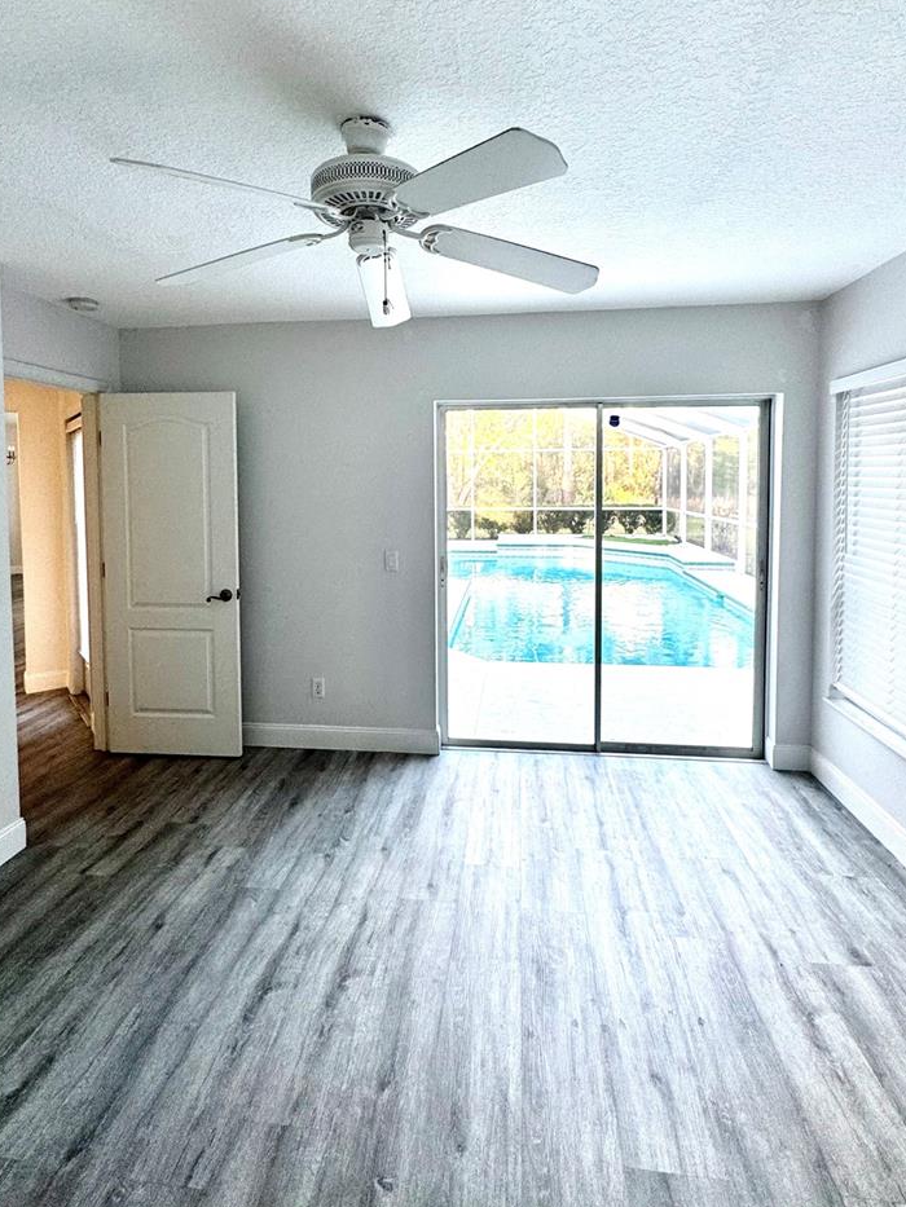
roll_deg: +0.7
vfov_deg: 87.0
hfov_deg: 71.6
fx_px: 628
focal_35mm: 18
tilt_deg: -2.1
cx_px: 441
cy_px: 507
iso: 125
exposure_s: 1/120
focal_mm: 2.22
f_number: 2.2
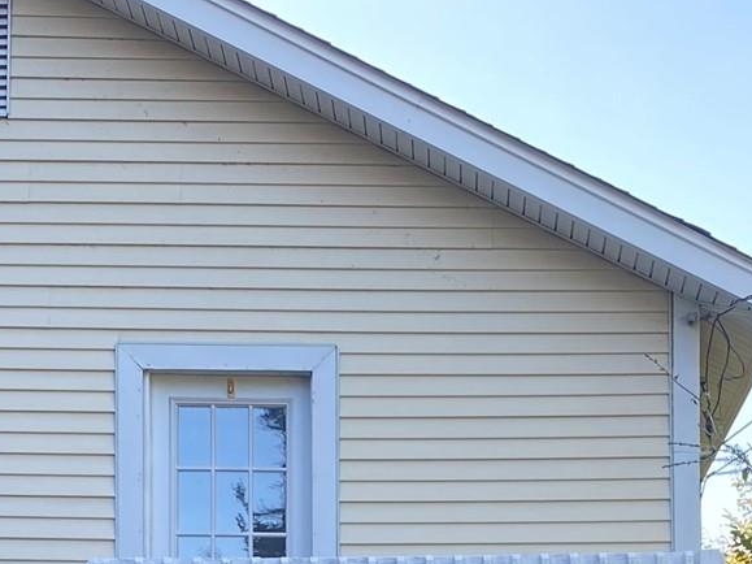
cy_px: 841
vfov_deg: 14.9
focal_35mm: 92
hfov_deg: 21.2
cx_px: 508
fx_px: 1998
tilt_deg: +3.3
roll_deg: +0.4
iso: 32
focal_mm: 4.25
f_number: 1.8
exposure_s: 1/162
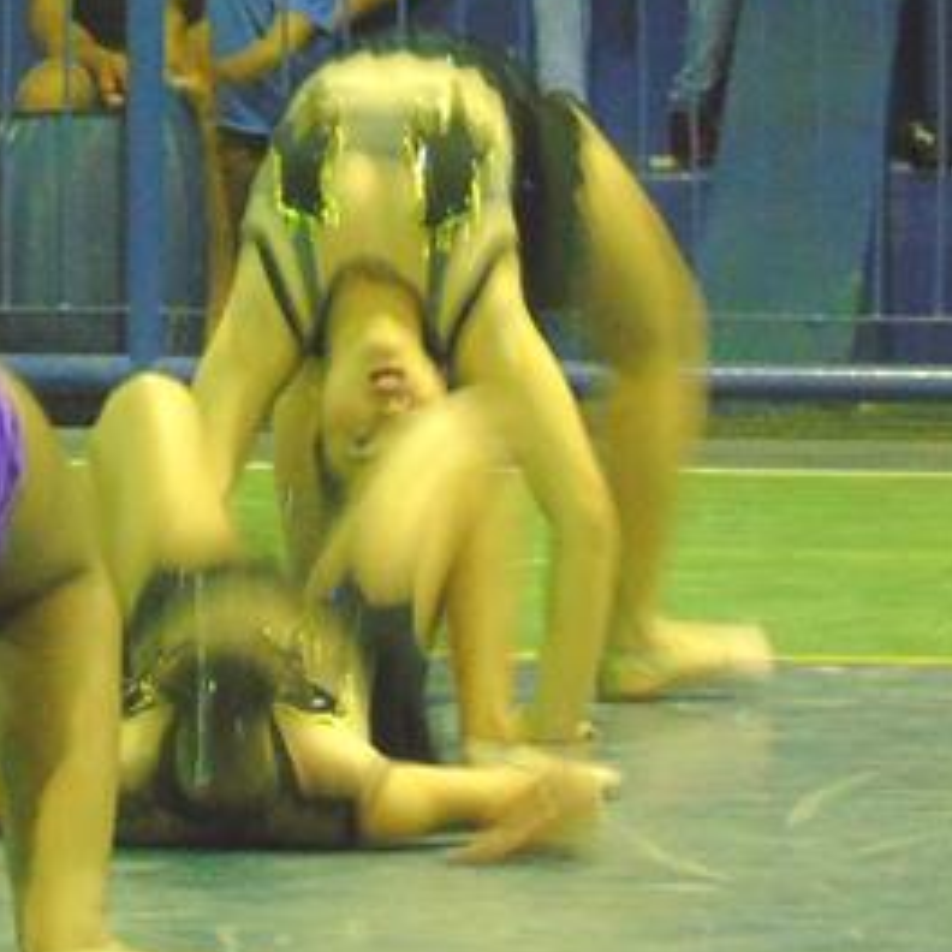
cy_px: 472
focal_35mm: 370
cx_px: -72
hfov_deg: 4.7
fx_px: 11512
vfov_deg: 4.7
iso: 500
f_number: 4.4
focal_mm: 19
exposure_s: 1/4
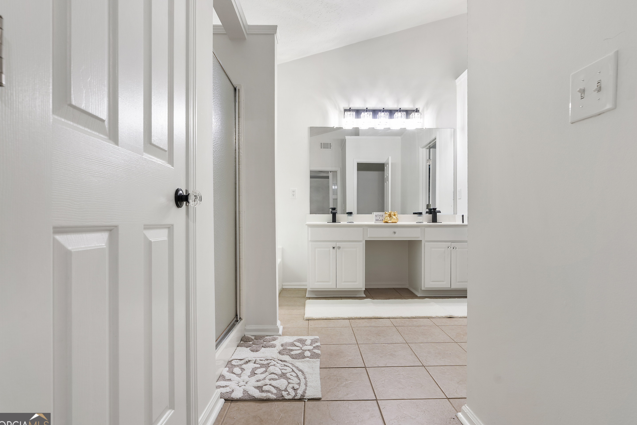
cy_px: 210
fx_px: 301
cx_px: 322
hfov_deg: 93.3
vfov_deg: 70.4
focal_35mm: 17
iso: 160
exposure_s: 1/3
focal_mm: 16
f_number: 7.1
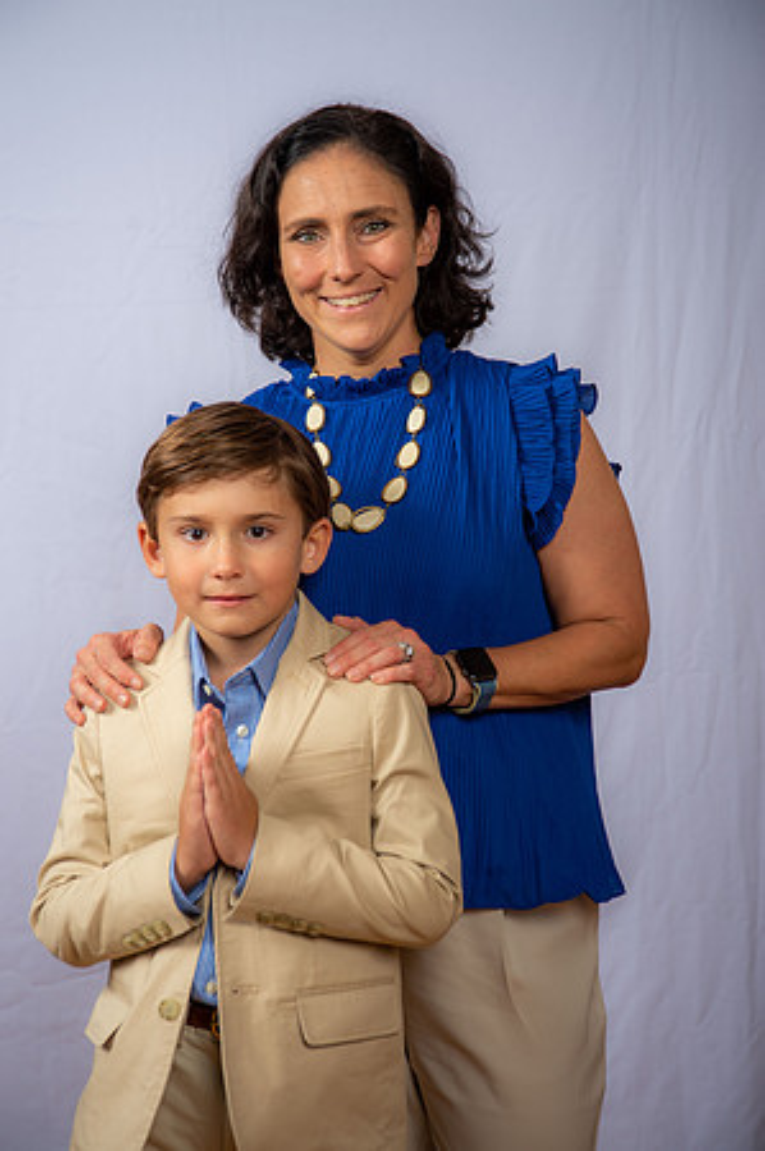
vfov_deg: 28.9
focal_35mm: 70
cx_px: 382
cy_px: 576
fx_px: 2236
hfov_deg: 19.4
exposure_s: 1/160
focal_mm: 70
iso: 250
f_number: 6.3
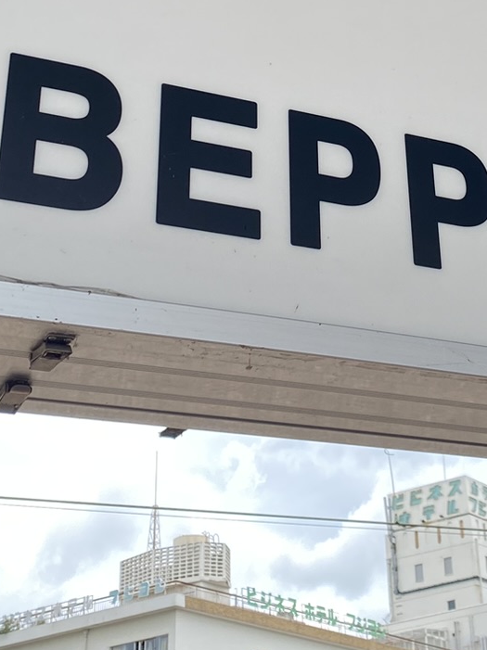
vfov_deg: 24.5
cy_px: -6
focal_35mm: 76
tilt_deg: +35.6
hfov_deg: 19.0
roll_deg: +5.7
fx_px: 1427
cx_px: 435
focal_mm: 4.25
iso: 32
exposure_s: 1/283
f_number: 1.8
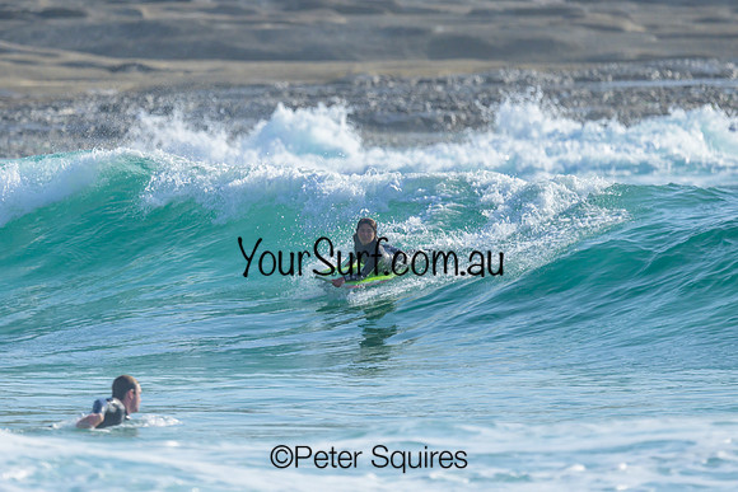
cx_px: 333
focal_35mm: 987
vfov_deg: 1.4
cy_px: 188
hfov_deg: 2.1
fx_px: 20247
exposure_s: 1/2000
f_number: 6.3
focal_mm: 800
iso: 250
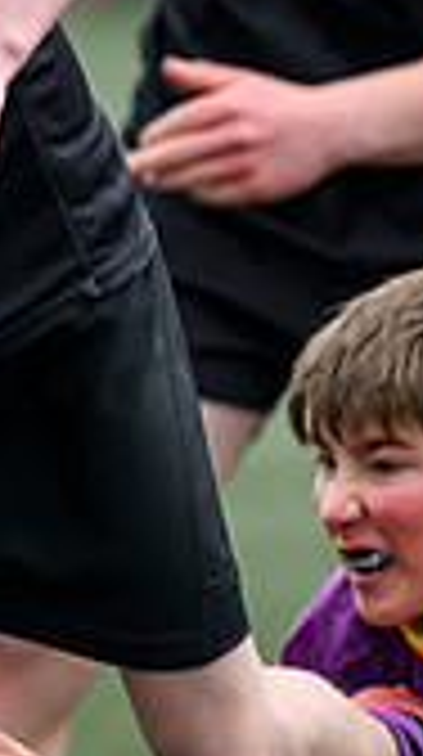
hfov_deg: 0.7
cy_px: -130
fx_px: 32574
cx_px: -419
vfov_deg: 1.3
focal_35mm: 1627
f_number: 3.5
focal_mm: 400
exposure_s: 1/2000
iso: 640
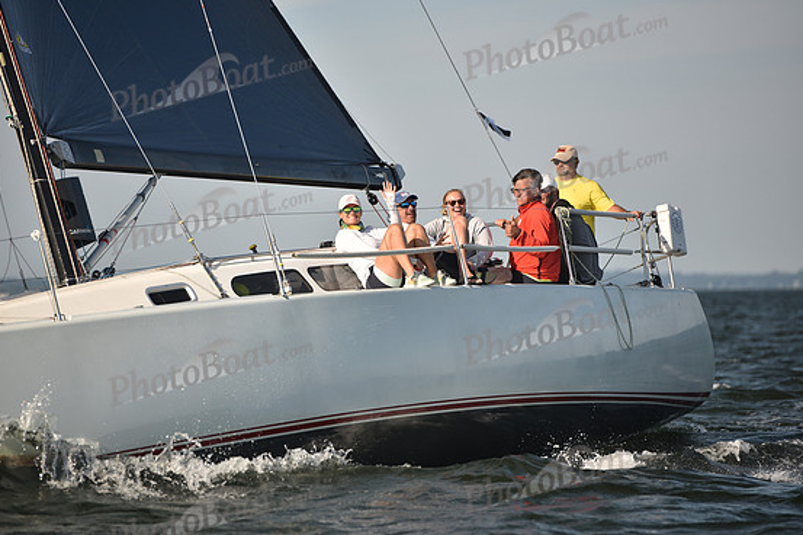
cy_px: 273
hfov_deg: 9.8
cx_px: 389
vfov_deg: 6.5
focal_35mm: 210
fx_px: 4681
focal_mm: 200
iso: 250
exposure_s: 1/1250
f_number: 3.5
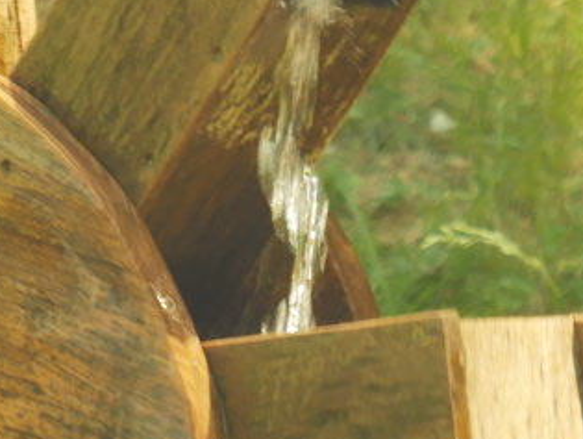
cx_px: 211
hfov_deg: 3.3
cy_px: 504
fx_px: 10201
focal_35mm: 605
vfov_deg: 2.5
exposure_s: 1/160
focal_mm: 42
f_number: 3.9
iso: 200
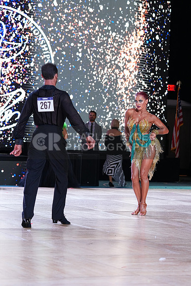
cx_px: 96
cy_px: 143
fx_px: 930
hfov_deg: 11.7
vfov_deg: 17.5
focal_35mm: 117
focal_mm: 117
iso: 2000
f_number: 4
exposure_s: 1/500
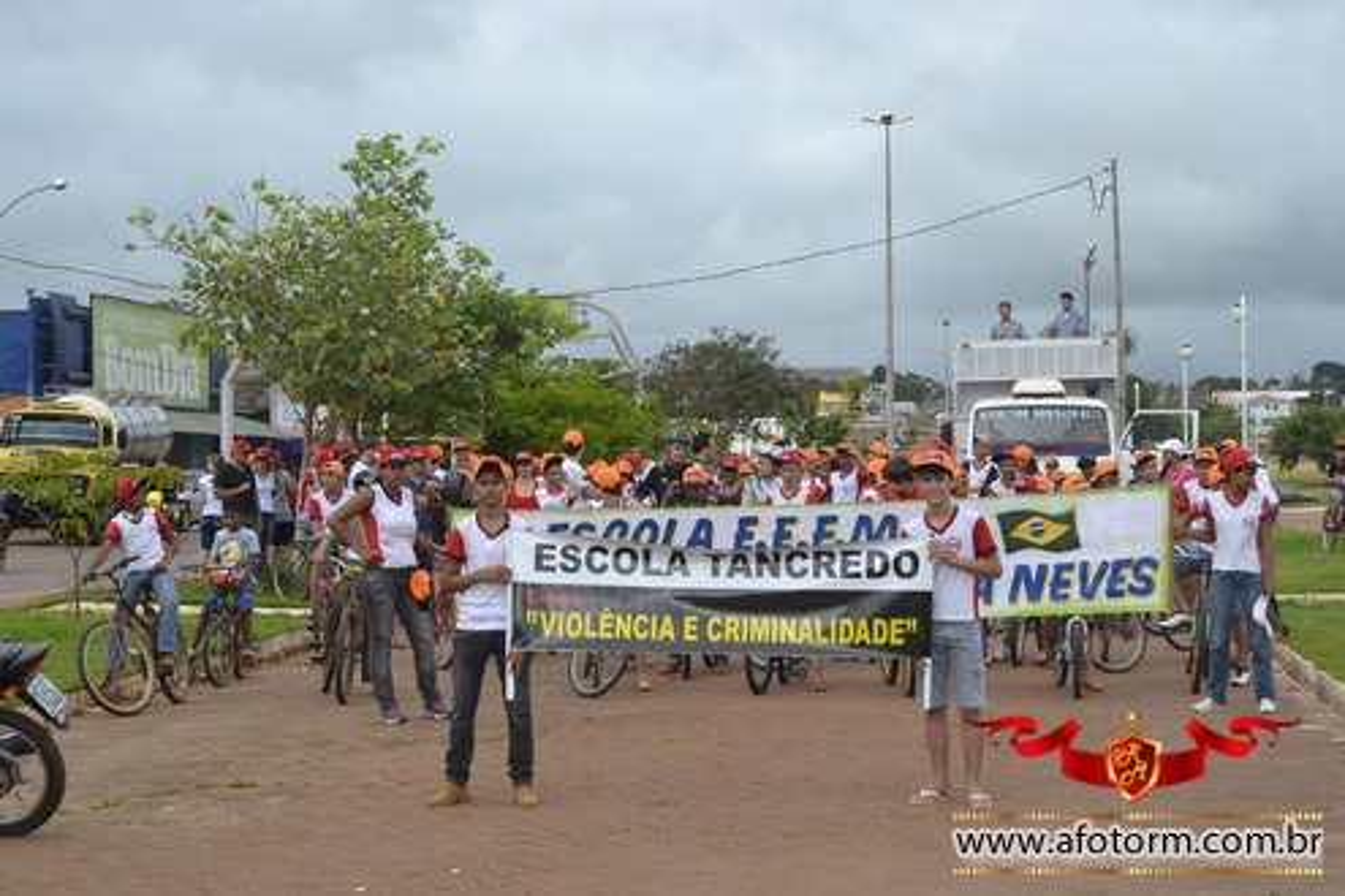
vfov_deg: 17.5
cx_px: 672
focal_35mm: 78
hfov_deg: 26.0
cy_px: 448
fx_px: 2914
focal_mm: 52
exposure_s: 1/250
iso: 100
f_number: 8
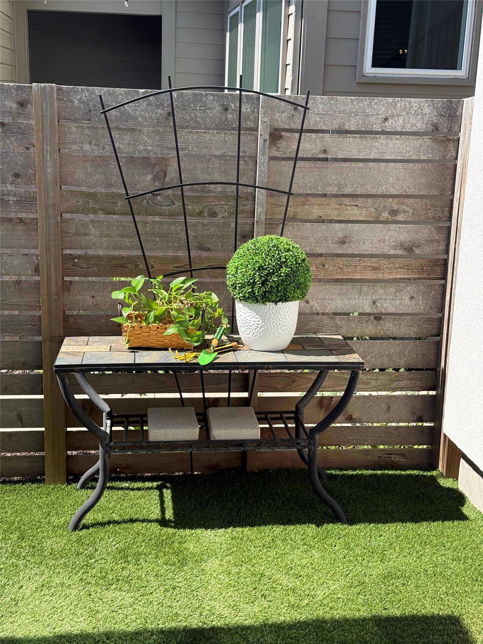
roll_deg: -2.4
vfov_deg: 39.7
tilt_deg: -10.9
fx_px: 893
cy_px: 322
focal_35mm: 48
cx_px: 242
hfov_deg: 30.3
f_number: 1.78
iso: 100
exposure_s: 1/2415
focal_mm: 6.76
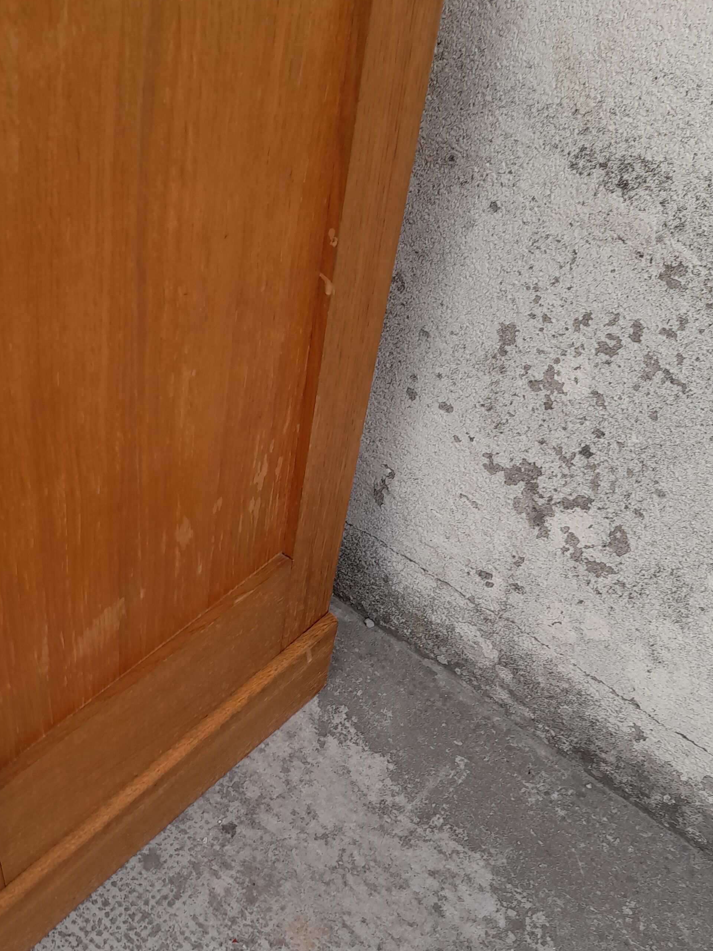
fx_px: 1071
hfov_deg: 36.0
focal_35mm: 39
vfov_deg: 47.6
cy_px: 559
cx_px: 177
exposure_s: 1/173
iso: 20
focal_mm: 4.6
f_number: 2
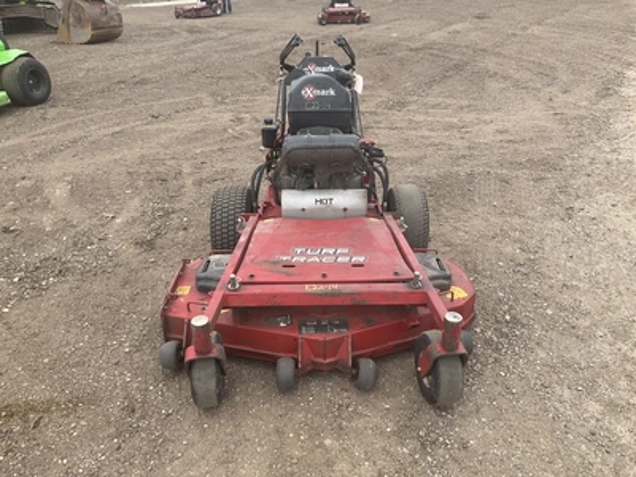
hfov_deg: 61.7
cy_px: 238
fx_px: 533
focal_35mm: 29
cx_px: 318
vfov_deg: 48.2
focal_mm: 3
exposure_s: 1/728
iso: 25
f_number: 1.8
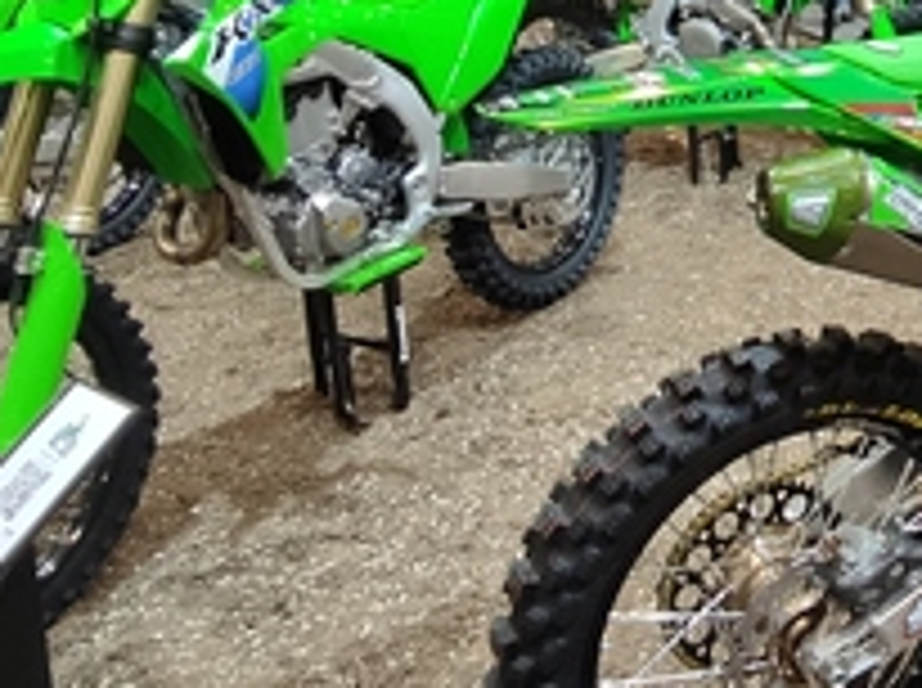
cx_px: 944
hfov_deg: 37.8
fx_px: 1170
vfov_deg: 30.6
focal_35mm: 44
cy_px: 9
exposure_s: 1/50
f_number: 2.2
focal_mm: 1.6
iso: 56
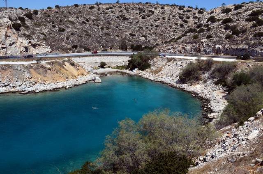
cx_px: 132
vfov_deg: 36.7
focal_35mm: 36
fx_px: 262
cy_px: 87
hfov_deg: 53.2
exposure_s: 1/640
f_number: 10
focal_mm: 24
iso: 200
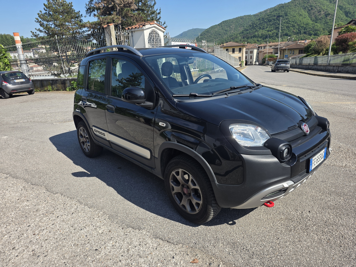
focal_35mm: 23
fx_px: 237
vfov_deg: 58.9
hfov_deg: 73.9
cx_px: 178
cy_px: 134
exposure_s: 1/3972
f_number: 1.7
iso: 80
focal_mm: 6.25
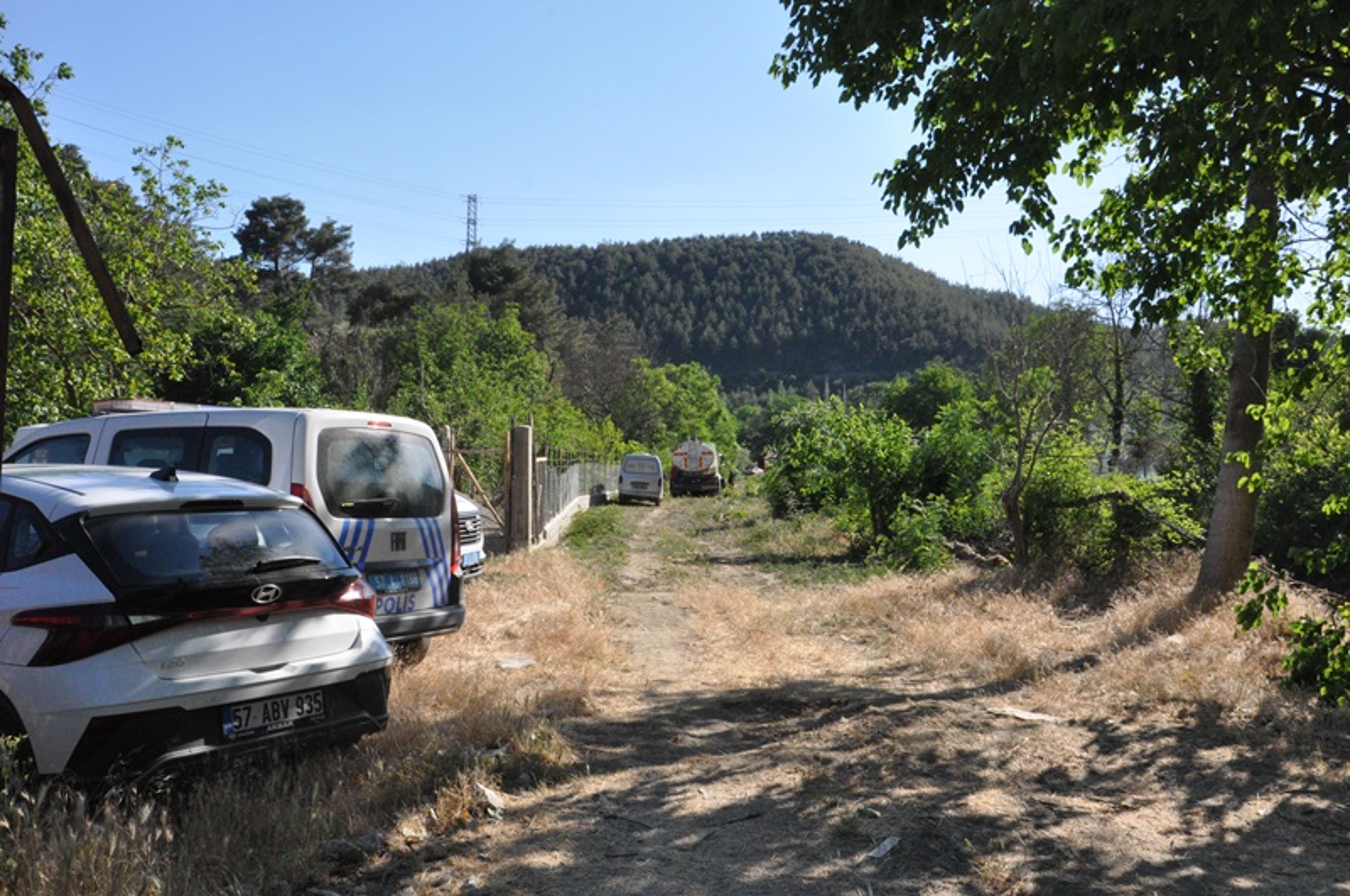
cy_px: 448
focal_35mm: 33
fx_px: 1236
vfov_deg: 39.9
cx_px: 675
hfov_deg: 57.3
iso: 2000
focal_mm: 22
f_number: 16
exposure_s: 1/800
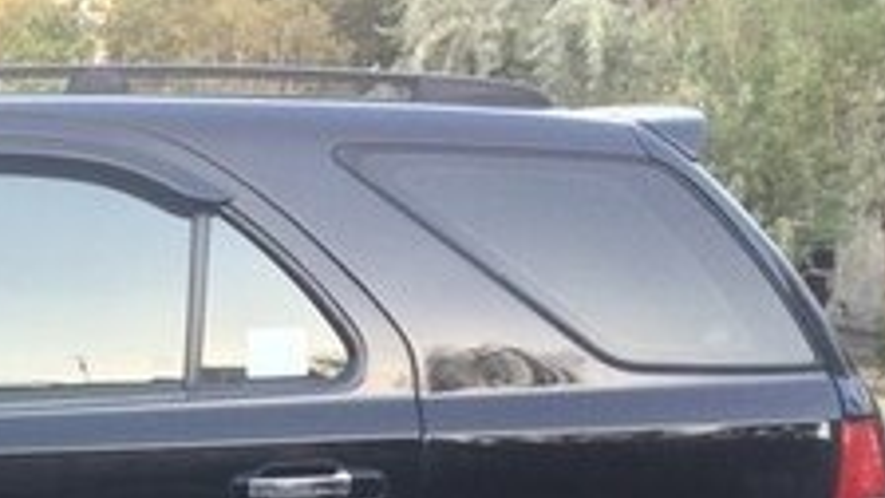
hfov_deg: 20.5
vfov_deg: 12.4
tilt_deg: -11.0
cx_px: -340
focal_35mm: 93
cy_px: 753
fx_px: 2182
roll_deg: +2.2
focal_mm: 4.15
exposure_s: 1/100
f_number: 2.2
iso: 50
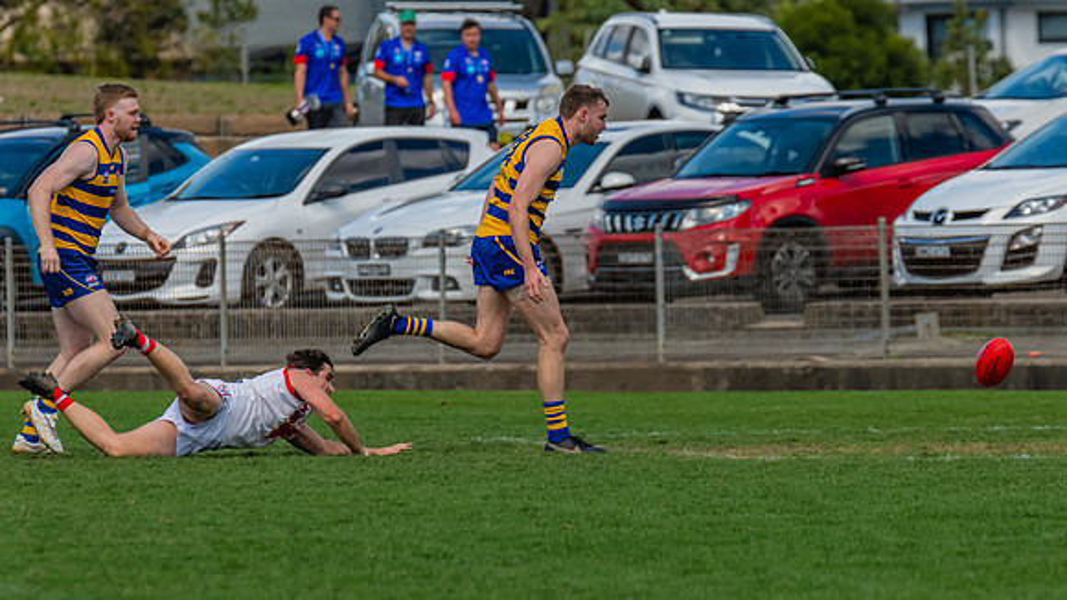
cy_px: 354
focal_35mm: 418
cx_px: 560
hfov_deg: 5.2
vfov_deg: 2.9
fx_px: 11835
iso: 800
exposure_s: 1/1600
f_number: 7.1
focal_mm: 360
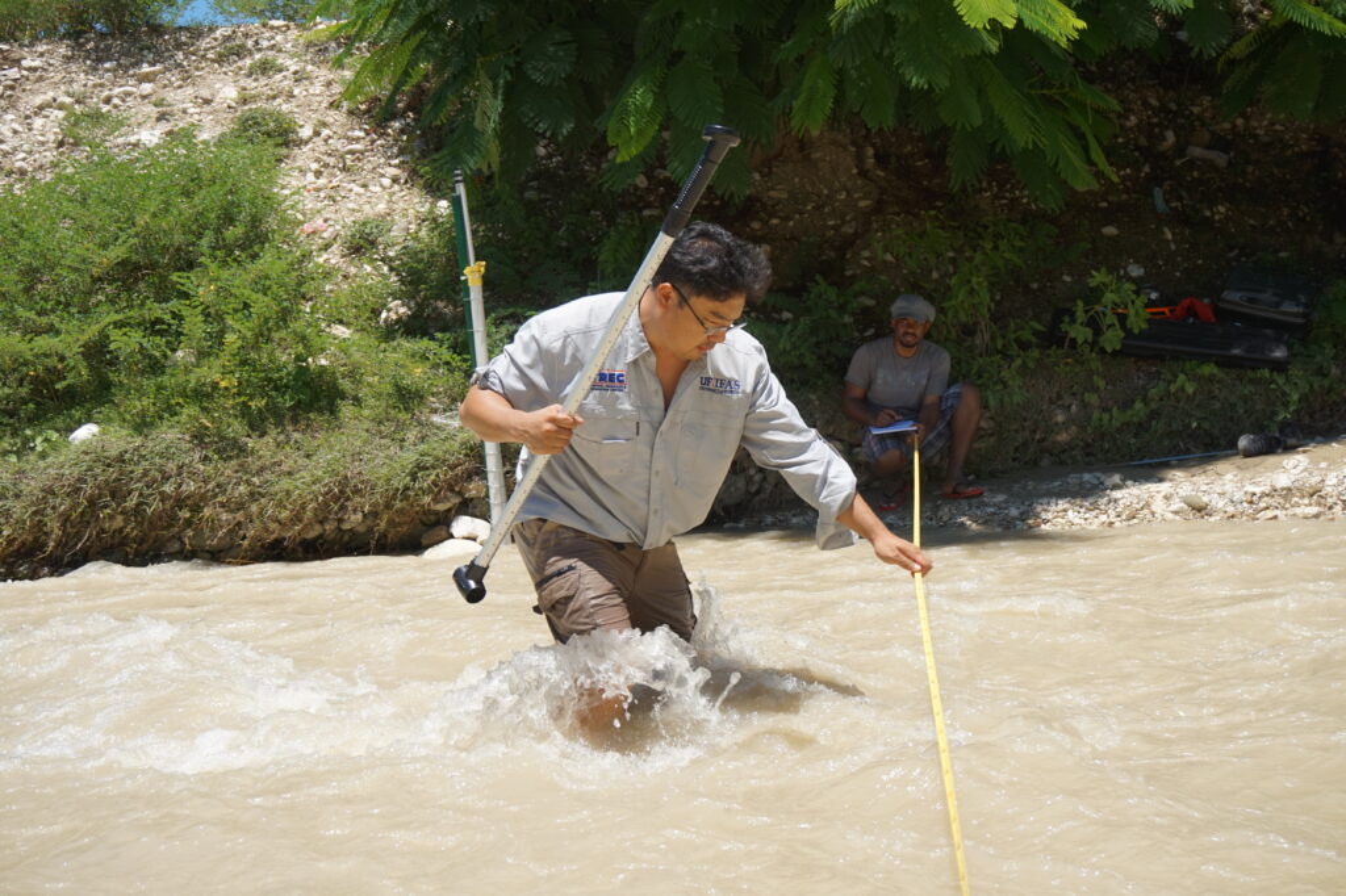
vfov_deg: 30.8
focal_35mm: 44
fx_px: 1626
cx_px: 673
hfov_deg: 45.0
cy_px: 448
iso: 100
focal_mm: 29
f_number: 6.3
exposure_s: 1/400
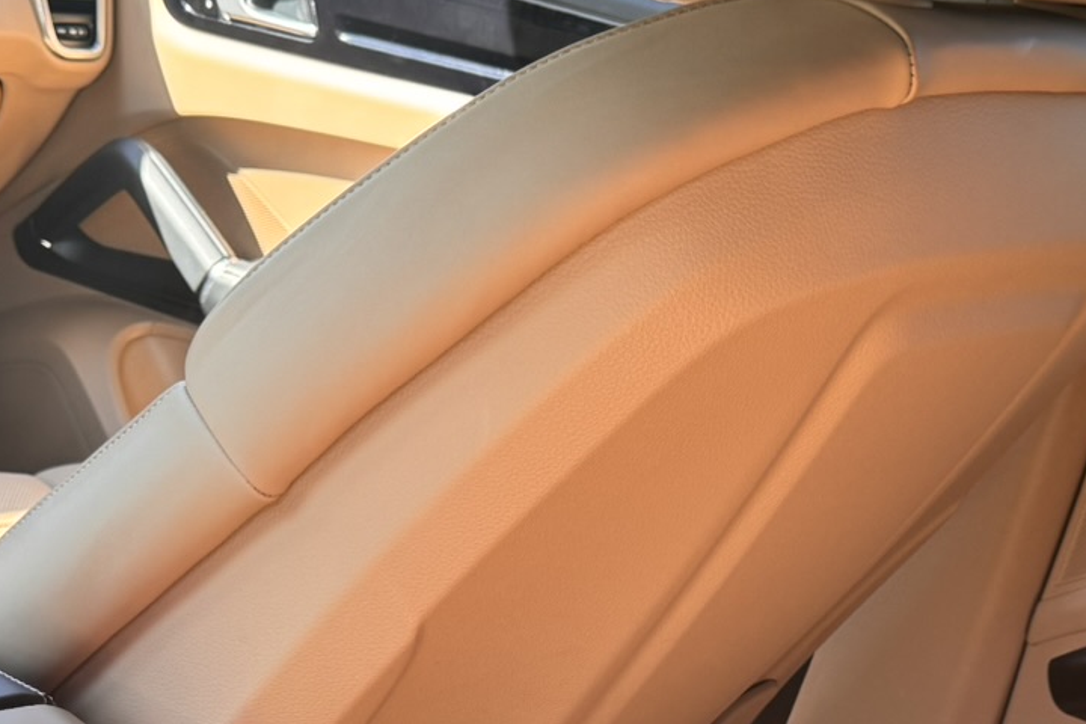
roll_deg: -14.3
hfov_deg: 28.4
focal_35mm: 71
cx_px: 620
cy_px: 845
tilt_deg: -27.7
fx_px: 2142
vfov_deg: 18.3
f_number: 1.78
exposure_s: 1/127
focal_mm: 6.76
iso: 100
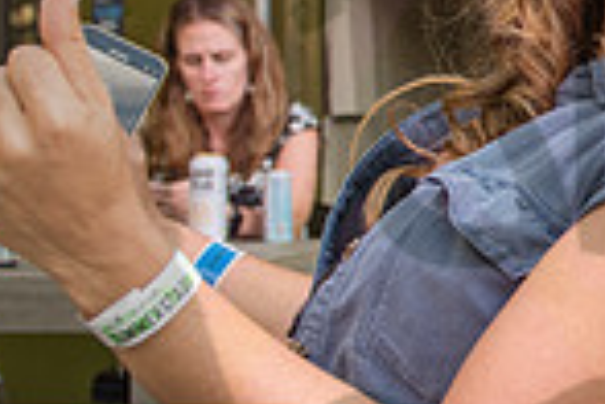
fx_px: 1983
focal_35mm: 118
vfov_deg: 11.5
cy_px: 20
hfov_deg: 15.8
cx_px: 941
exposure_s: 1/320
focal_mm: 24
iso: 200
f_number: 3.2
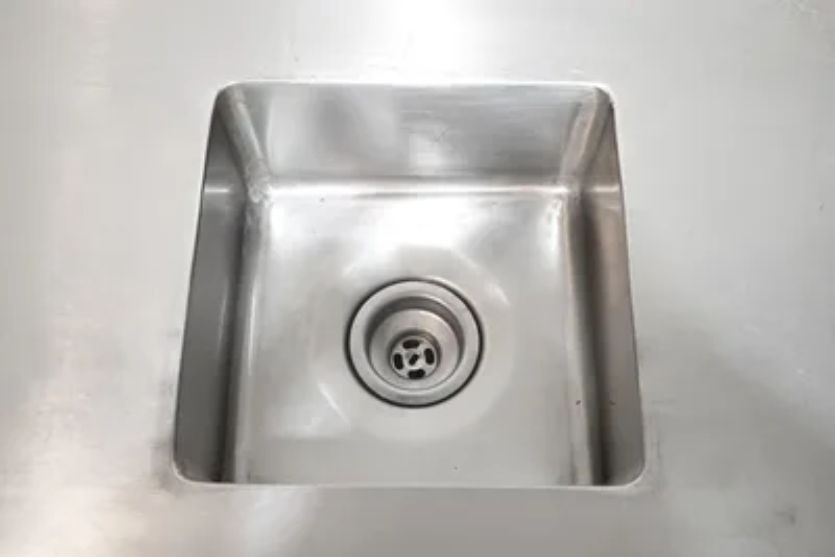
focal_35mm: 39
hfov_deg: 49.5
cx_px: 418
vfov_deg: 34.2
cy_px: 278
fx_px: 905
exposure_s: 1/40
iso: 1600
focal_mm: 14.4
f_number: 3.5
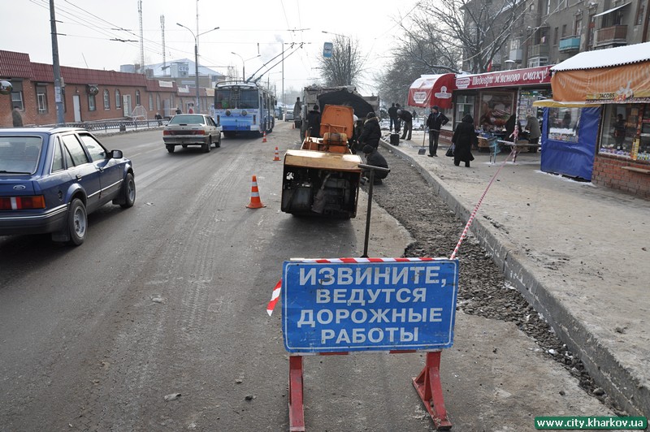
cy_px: 216
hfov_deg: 67.4
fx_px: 487
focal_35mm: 27
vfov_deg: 47.9
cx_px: 325
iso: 200
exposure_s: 1/125
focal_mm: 18
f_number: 11
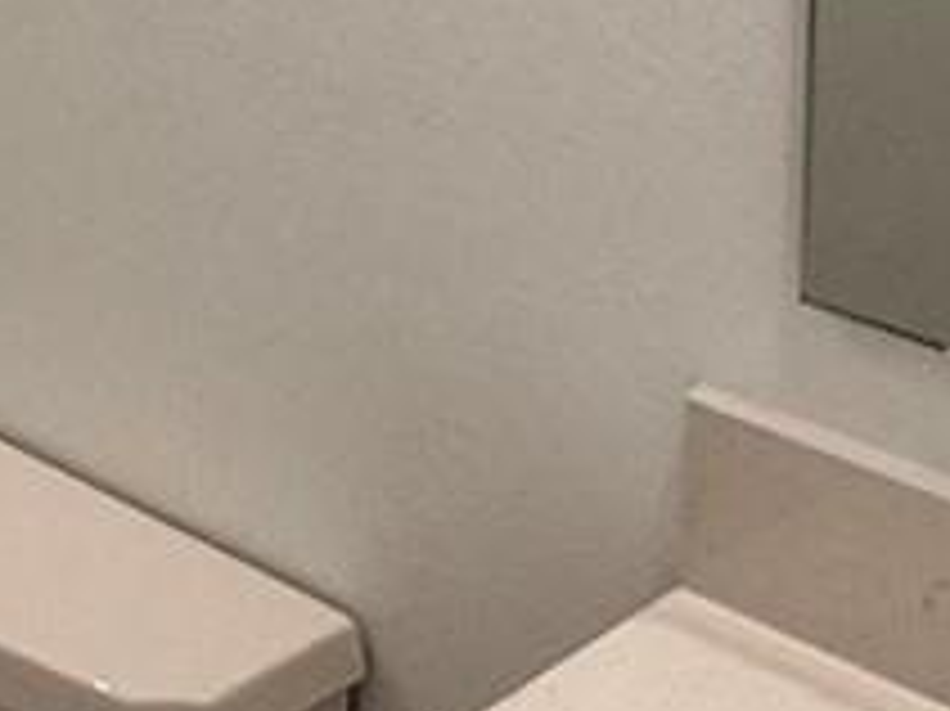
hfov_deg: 17.5
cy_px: -14
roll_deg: +6.2
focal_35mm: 106
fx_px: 2907
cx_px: -266
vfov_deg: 13.7
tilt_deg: -19.2
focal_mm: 2.22
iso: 160
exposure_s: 1/120
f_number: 2.2
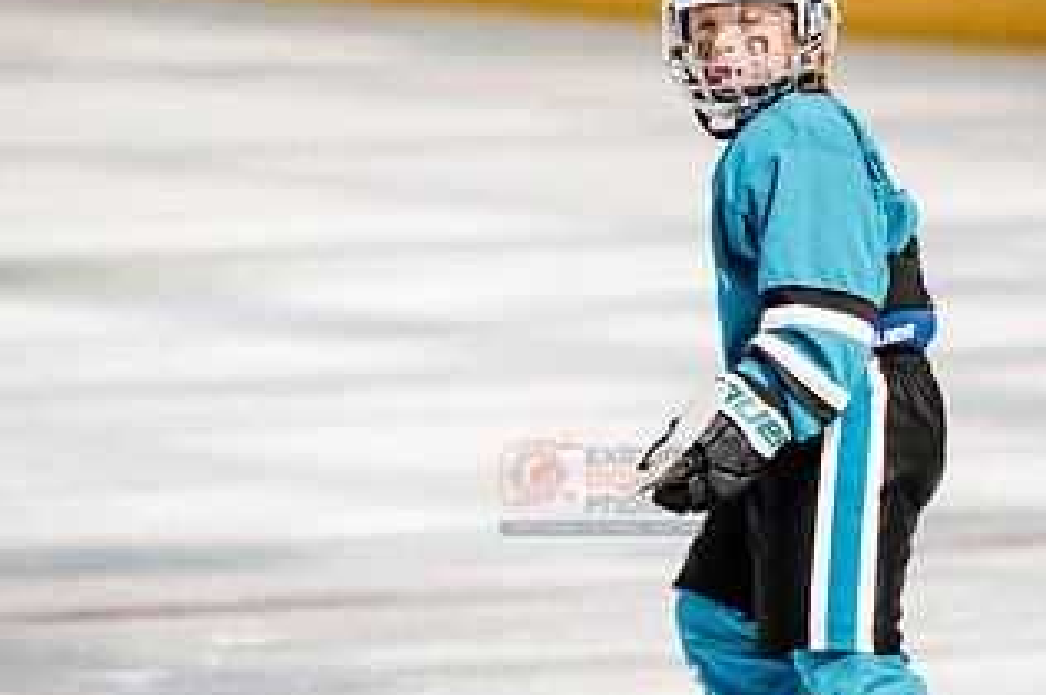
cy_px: 479
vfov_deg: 1.9
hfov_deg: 2.9
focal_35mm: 708
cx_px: 494
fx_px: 20550
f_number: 3.2
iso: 1250
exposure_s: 1/4000
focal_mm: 300
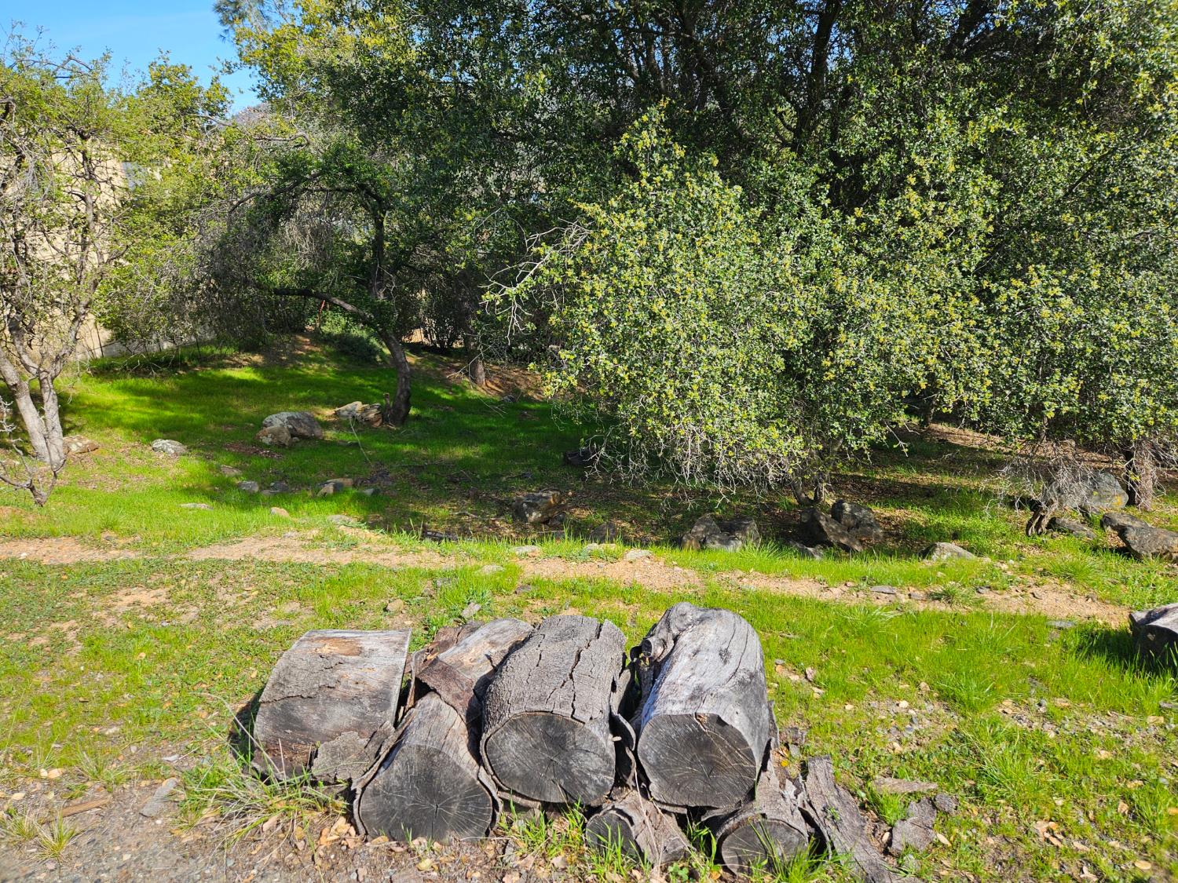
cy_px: 442
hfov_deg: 73.9
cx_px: 589
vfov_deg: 58.9
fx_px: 783
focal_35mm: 23
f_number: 1.8
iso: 25
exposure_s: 1/784
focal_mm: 5.4
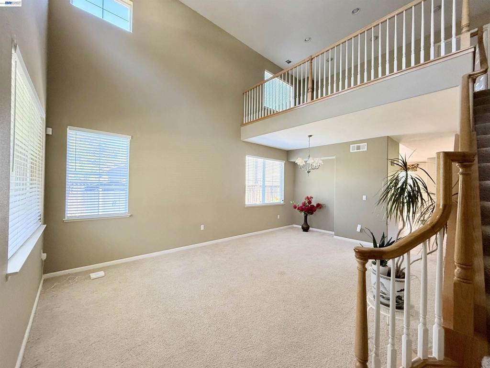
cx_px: 245
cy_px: 184
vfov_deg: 85.7
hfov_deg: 102.1
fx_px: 198
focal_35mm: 14
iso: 400
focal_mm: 2.22
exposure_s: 1/93
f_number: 2.2
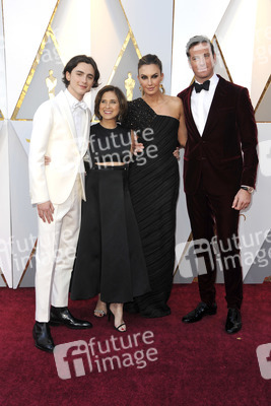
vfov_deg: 41.1
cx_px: 136
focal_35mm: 48
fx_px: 541
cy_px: 203
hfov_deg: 28.1
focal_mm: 48
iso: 1000
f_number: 8
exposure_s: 1/250
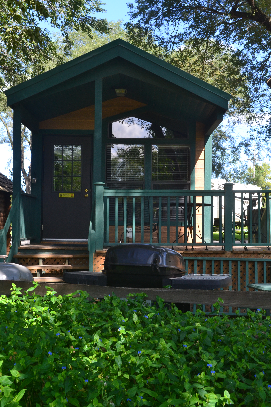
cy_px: 204
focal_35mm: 52
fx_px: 593
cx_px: 136
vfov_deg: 37.9
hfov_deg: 25.8
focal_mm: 35
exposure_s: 1/160
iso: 400
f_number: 9
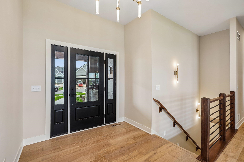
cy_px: 81
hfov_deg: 96.7
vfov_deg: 73.7
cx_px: 122
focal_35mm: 16
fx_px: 108
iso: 100
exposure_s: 1/8
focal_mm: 16
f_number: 8
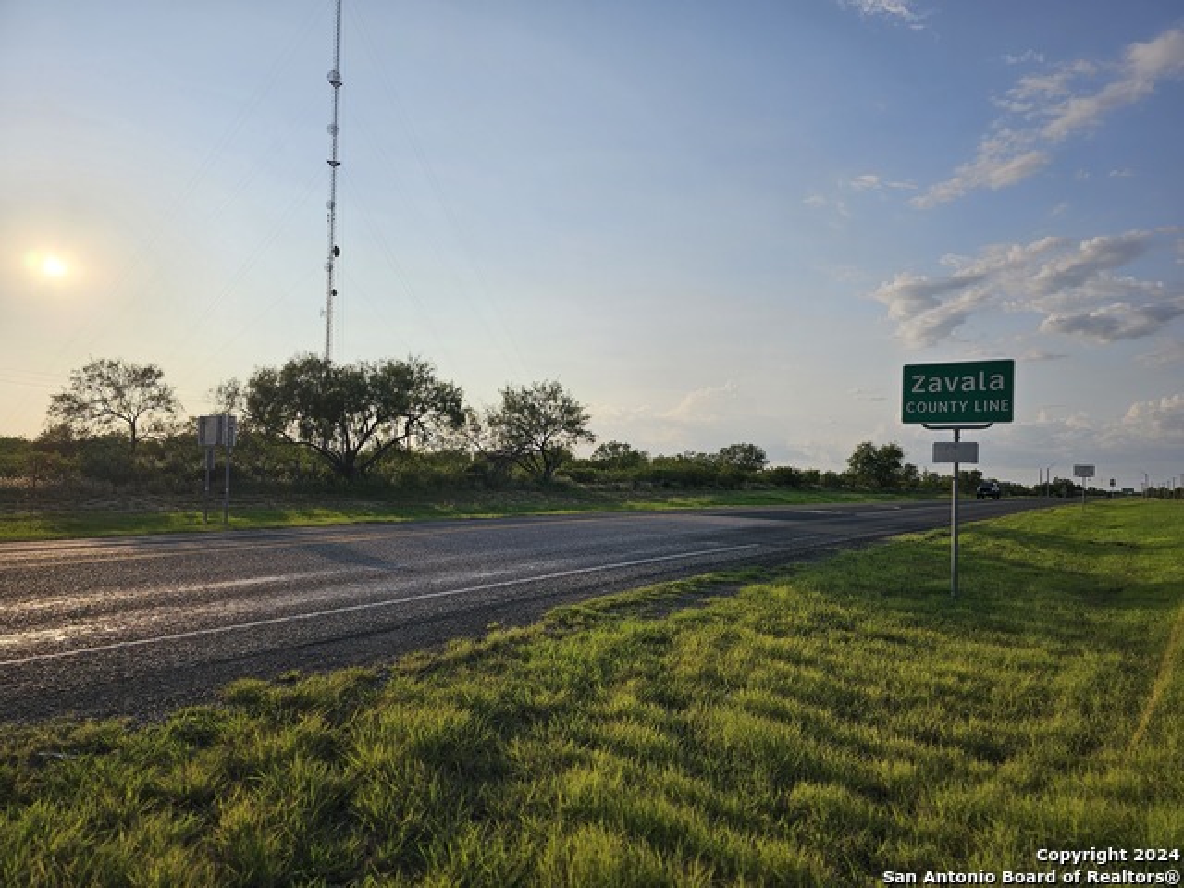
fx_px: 787
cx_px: 592
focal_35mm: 23
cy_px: 444
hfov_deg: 73.9
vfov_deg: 58.9
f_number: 1.7
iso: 10
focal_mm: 6.3
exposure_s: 1/1529
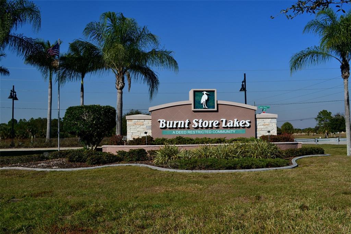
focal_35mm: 36
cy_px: 117
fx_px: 351
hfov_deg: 53.1
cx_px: 176
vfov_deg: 36.8
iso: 320
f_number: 11
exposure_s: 1/500
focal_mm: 24
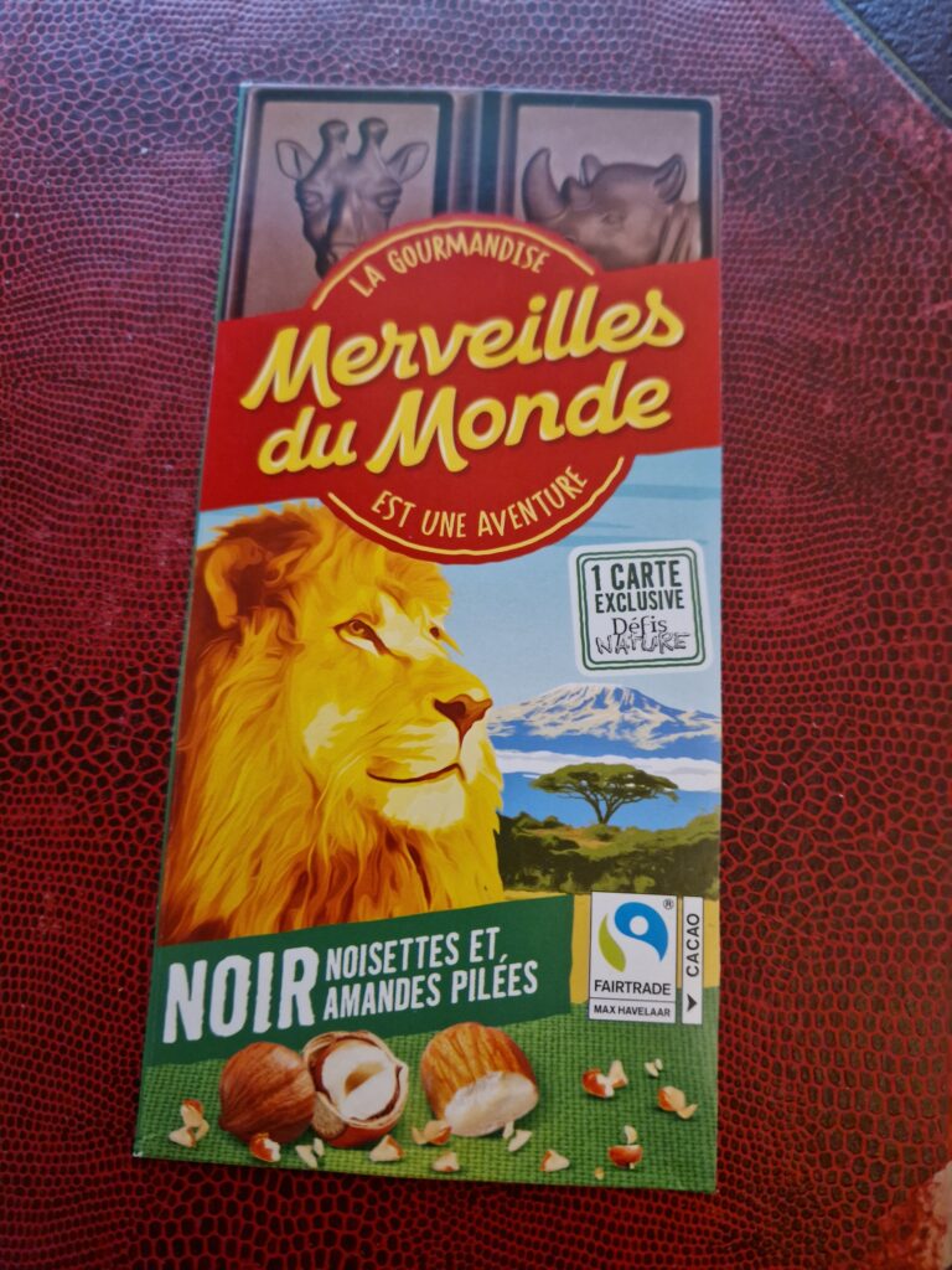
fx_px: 843
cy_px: 635
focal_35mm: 23
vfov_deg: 73.9
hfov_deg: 58.9
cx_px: 476
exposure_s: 1/25
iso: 500
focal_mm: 5.4
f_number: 1.8
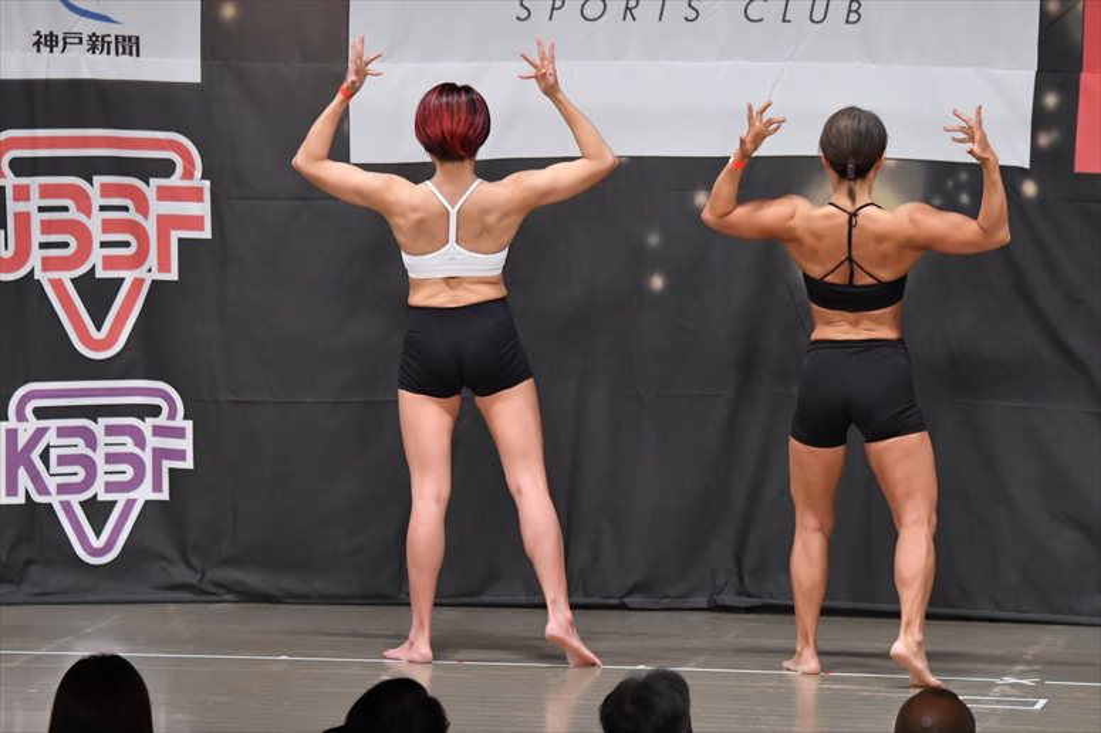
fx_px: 6878
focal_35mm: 225
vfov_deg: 6.1
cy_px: 366
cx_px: 550
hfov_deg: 9.2
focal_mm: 150
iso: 5000
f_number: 5.6
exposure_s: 1/400
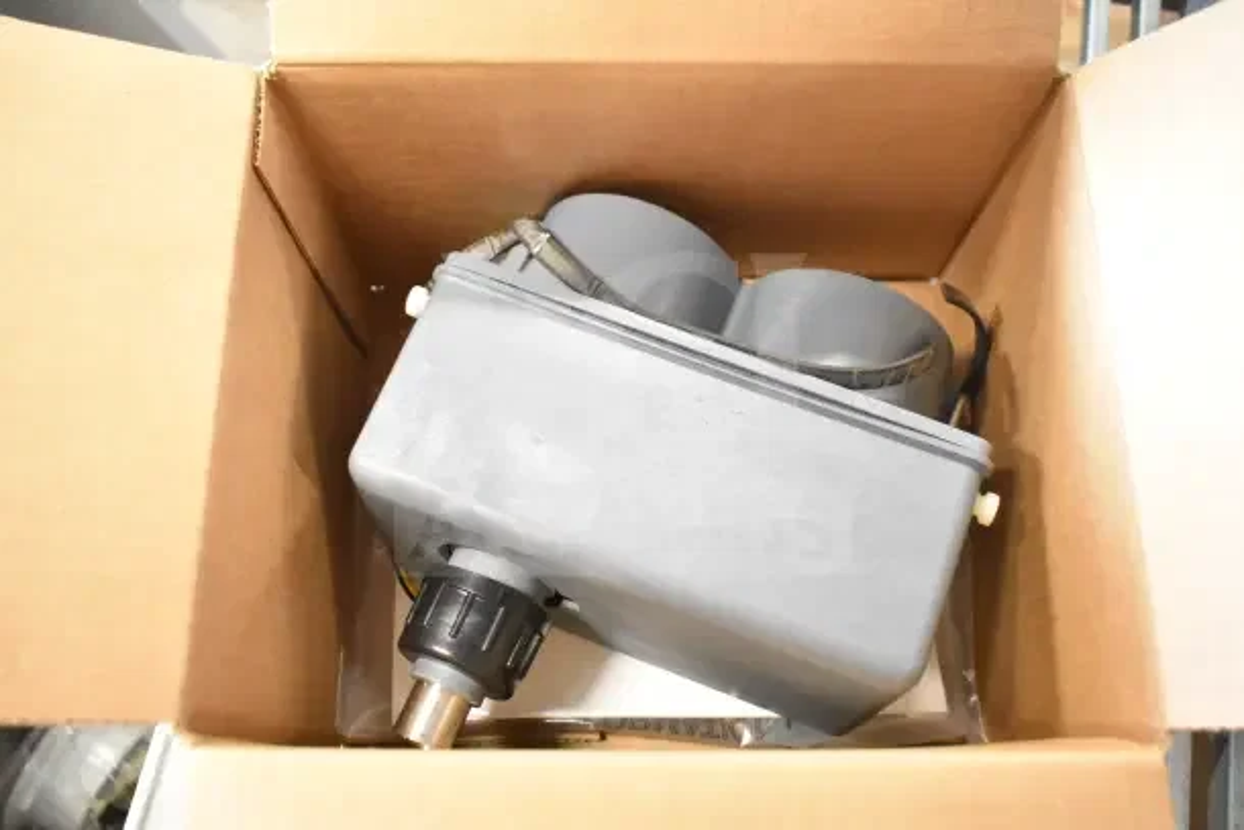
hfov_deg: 59.5
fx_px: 1089
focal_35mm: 32
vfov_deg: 41.7
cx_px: 622
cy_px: 415
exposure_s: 1/30
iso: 4000
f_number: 3.8
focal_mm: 21
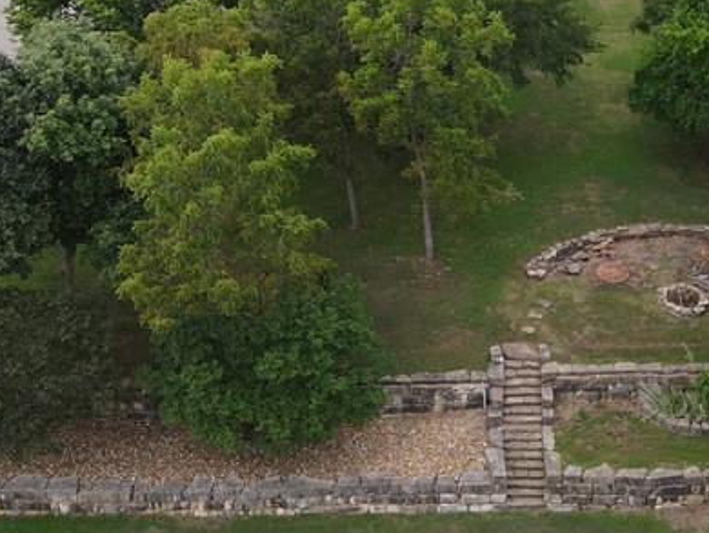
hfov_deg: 30.1
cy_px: 98
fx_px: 1291
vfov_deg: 22.9
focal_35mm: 63
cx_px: 542
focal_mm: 4.5
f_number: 2.8
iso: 100
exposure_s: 1/240
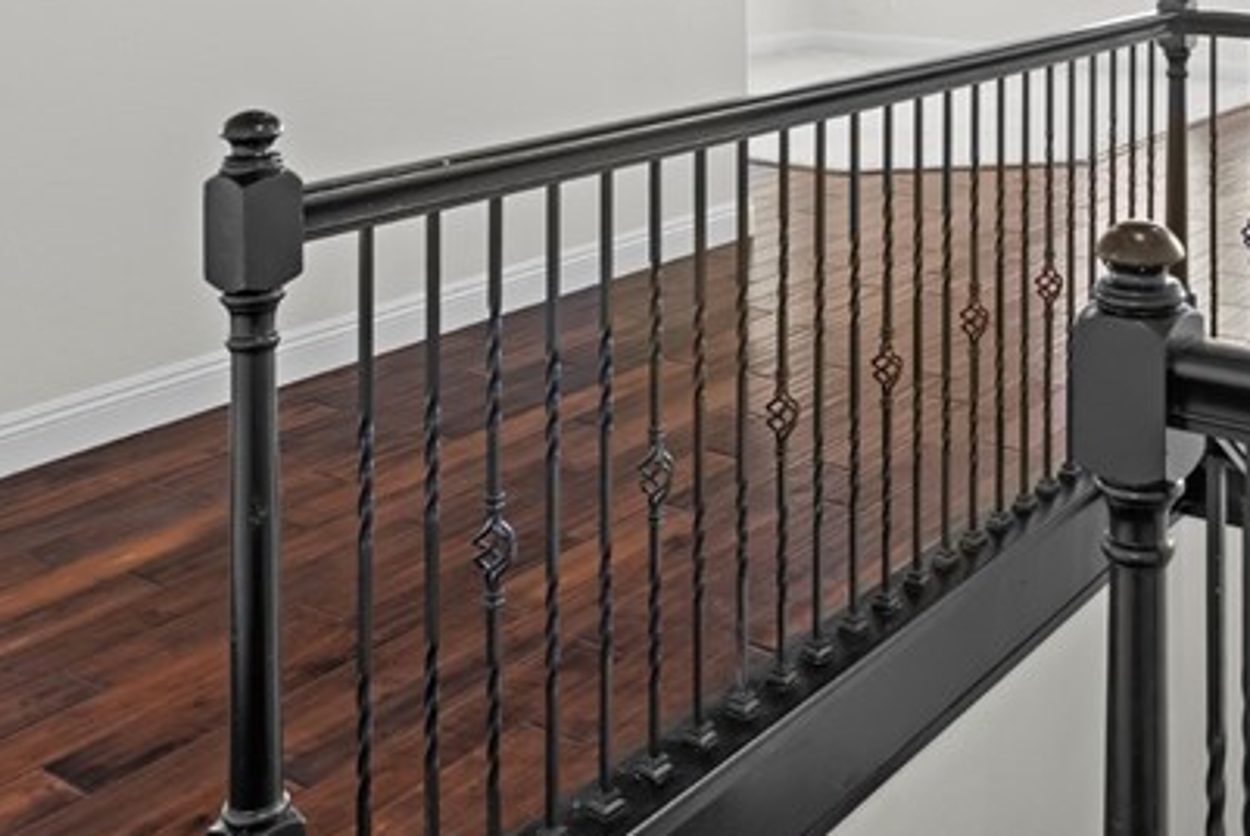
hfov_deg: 41.8
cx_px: 888
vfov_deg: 26.4
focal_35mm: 46
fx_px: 1598
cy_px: -137
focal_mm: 17
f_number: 8
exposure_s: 1/10
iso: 400
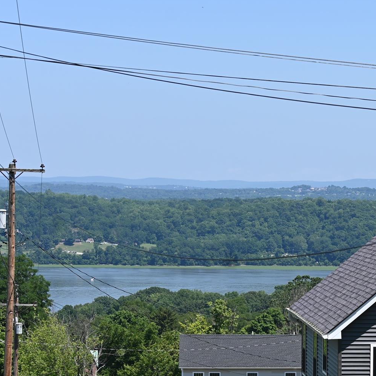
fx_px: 1780
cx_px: 374
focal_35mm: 145
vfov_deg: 12.0
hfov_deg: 11.9
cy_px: 245
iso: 100
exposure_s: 1/400
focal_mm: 55
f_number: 7.1
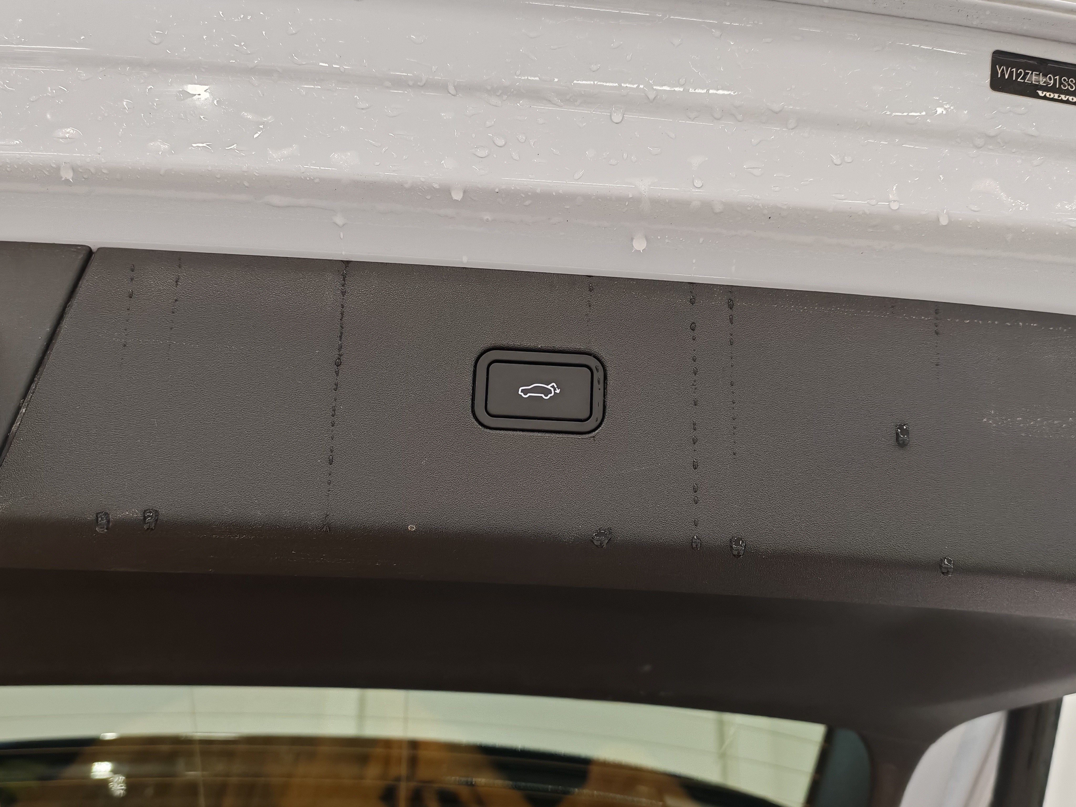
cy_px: 404
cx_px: 538
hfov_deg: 55.4
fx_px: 1026
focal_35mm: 33
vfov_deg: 42.9
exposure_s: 1/100
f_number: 1.9
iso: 1000
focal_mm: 6.12
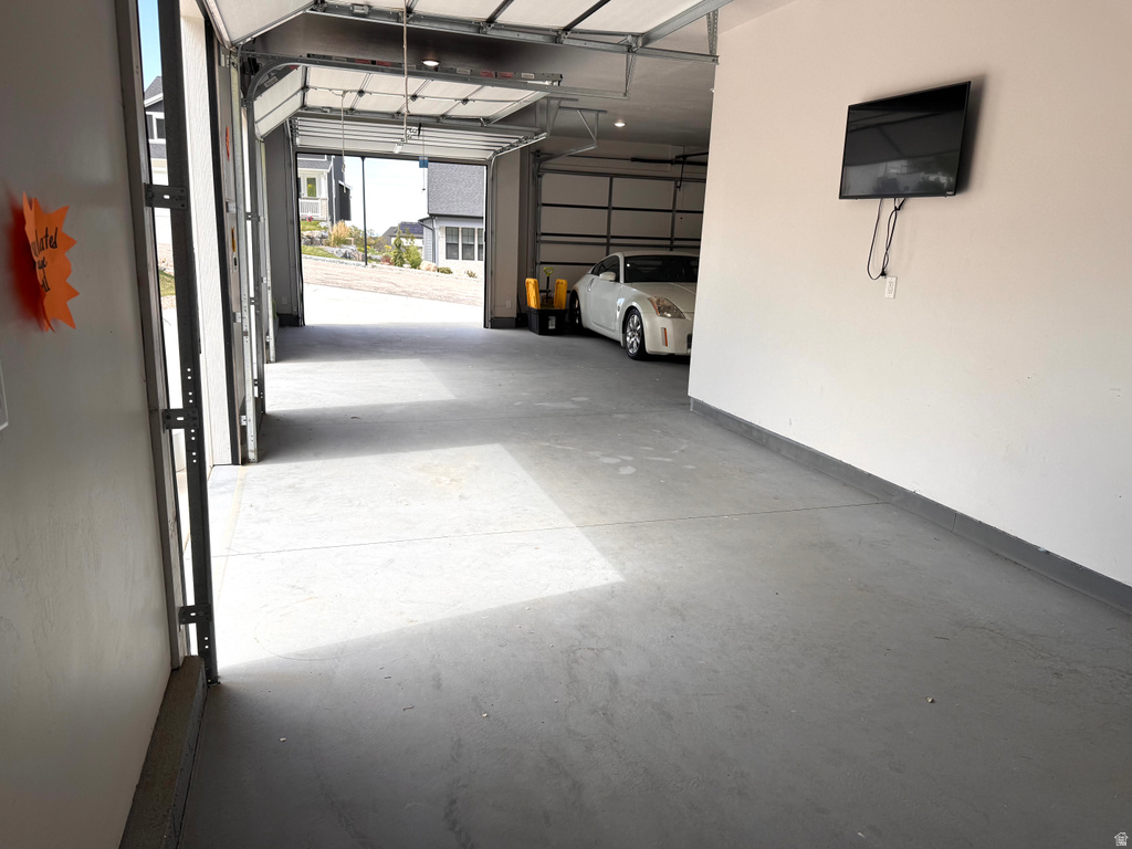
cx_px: 566
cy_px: 424
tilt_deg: -14.2
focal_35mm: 24
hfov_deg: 71.6
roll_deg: -1.9
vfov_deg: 56.8
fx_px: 785
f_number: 1.78
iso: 80
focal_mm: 6.76
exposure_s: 1/1637
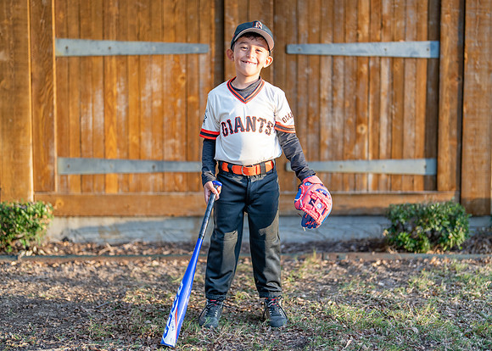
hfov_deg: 32.3
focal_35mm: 61
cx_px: 259
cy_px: 187
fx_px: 849
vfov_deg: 23.4
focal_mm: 50
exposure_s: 1/640
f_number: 1.2
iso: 100
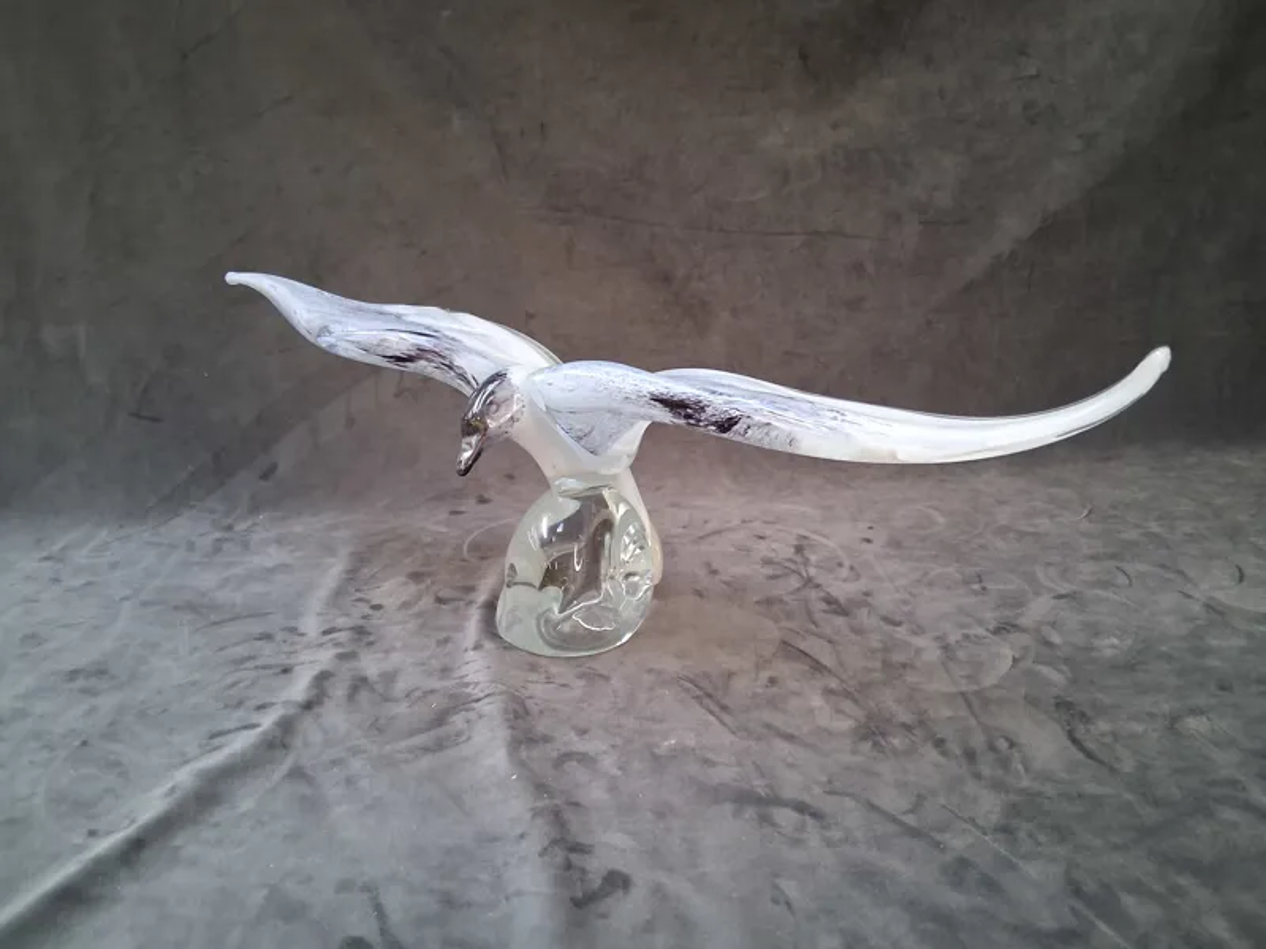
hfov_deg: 67.3
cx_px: 633
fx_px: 951
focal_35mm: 26
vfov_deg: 53.1
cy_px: 474
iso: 400
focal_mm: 3.98
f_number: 1.8
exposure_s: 1/50
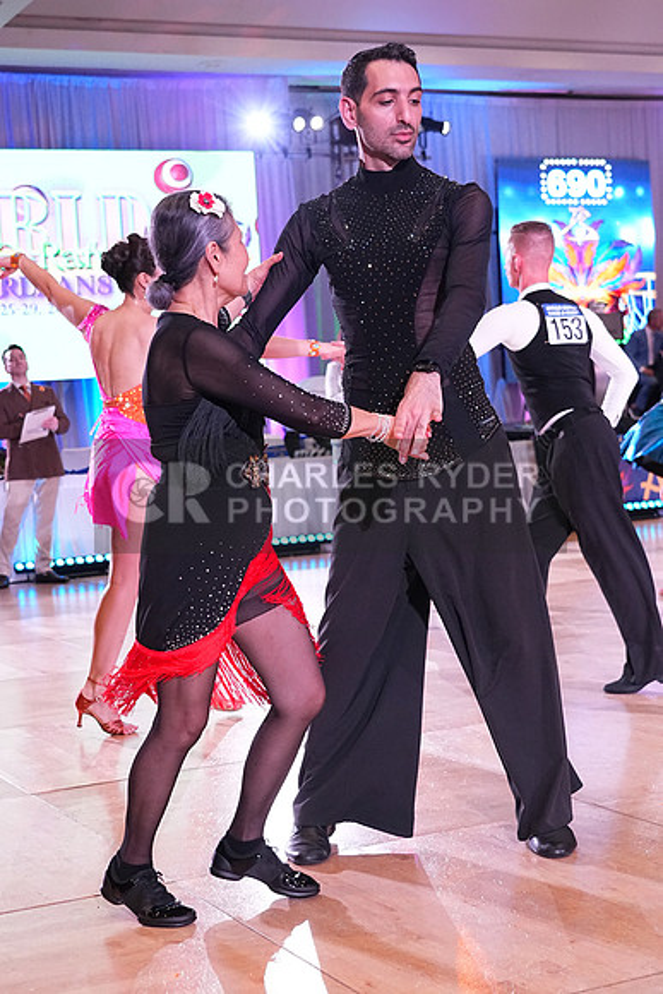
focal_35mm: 57
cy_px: 497
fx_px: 1574
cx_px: 332
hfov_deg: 23.8
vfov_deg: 35.0
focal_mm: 38
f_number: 4
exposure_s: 1/400
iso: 3200
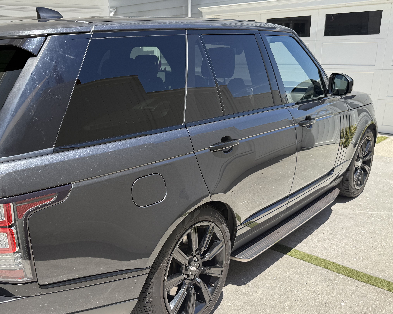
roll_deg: +0.7
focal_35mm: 33
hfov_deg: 53.8
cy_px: 181
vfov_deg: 44.4
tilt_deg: -17.9
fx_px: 384
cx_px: 156
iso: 80
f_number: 1.78
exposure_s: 1/1901
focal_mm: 6.76
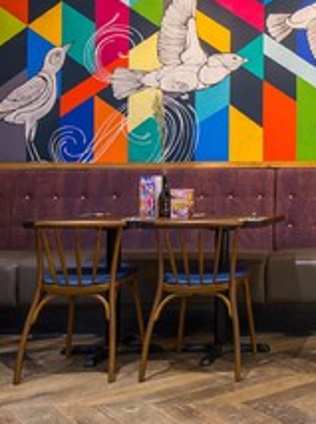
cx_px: 415
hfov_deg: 27.2
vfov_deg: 42.3
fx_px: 537
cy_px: 132
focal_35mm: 44
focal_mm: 19
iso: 200
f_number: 11
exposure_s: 2.5
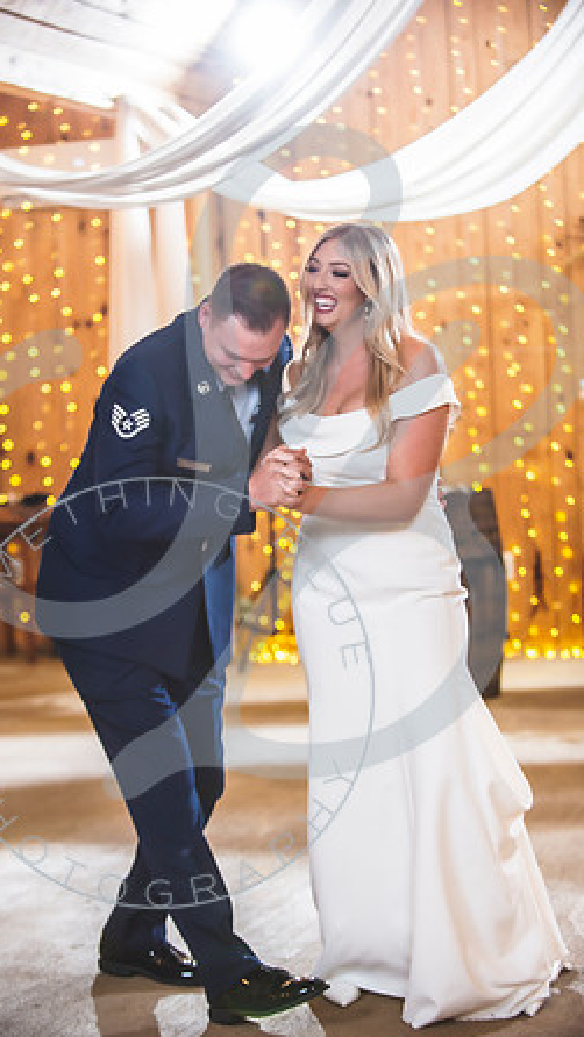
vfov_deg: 28.6
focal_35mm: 74
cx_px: 263
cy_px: 516
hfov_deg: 16.3
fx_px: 2036
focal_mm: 70
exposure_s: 1/200
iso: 1000
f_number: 2.8
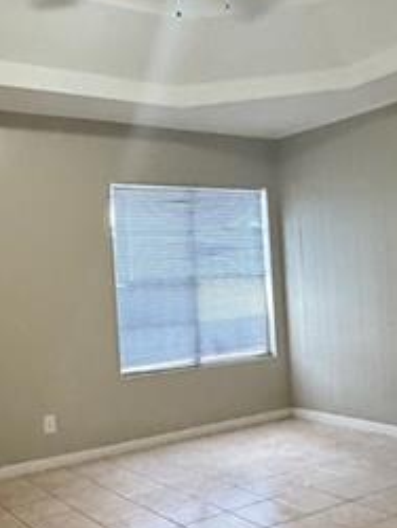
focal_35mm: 43
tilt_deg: -1.5
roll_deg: +3.3
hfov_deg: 33.6
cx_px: 167
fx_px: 656
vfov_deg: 43.8
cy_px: 285
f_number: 2.2
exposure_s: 1/60
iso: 1000
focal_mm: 2.22
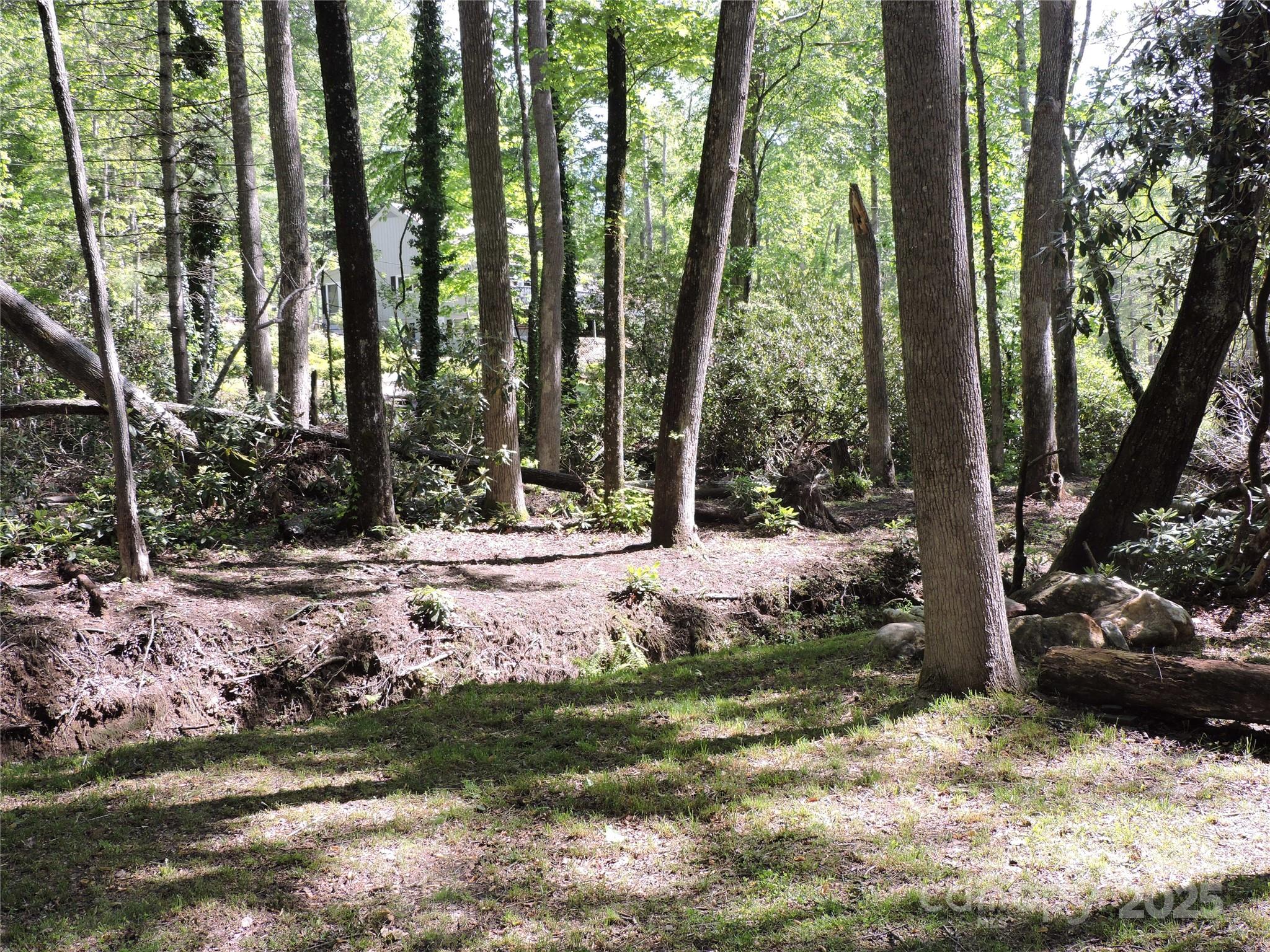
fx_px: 1468
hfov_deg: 46.8
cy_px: 476
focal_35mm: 40
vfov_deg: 36.0
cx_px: 635
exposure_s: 1/125
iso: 100
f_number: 3.3
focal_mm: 7.1
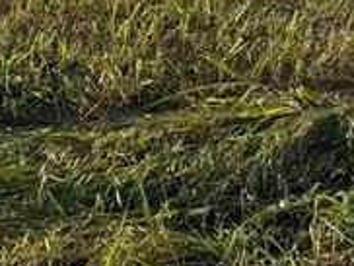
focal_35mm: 135
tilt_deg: -5.9
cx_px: -391
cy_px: -266
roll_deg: +0.8
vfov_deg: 10.2
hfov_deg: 12.5
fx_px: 1382
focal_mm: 6.76
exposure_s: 1/5714
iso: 80
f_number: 1.78
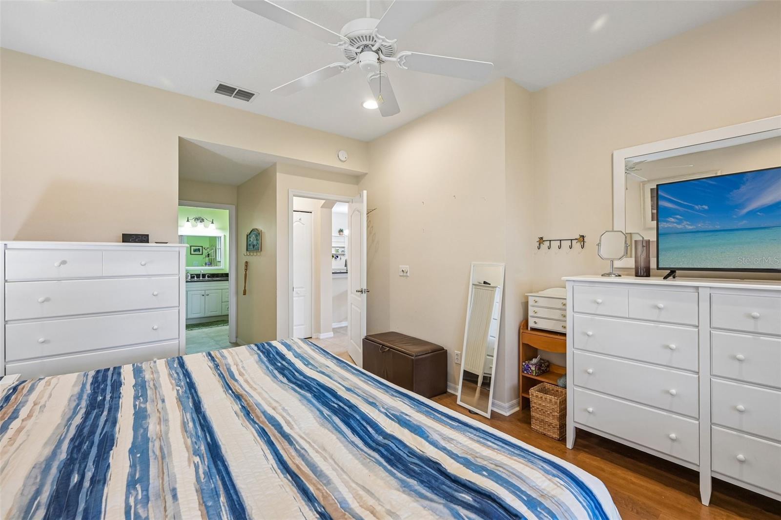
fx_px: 336
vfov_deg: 75.5
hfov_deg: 98.6
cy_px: 260
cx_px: 390
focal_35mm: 16
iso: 400
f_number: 8
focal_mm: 15.5
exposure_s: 1/13
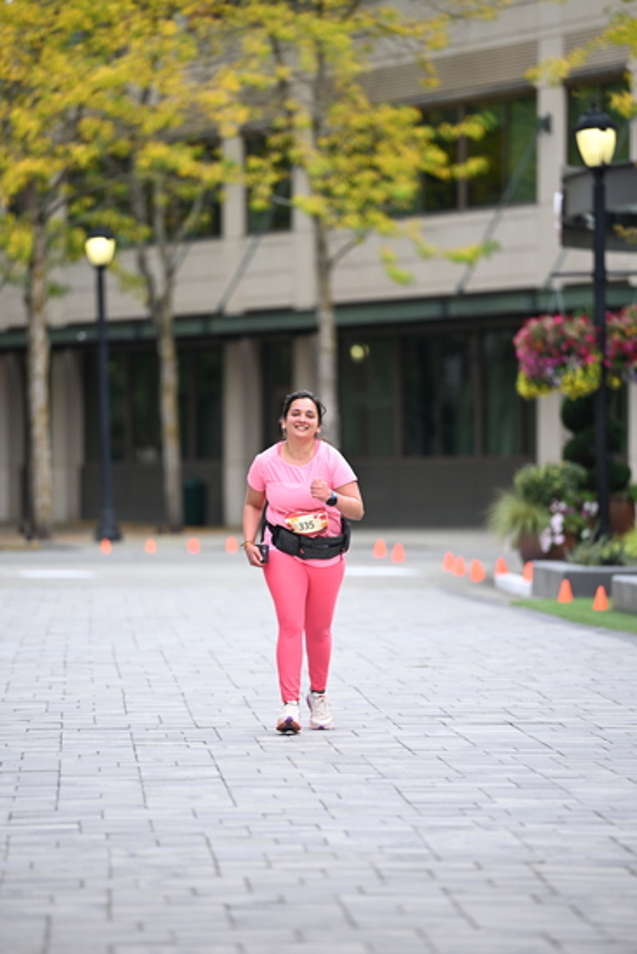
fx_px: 5305
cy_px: 477
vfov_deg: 10.3
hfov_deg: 6.9
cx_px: 318
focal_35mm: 200
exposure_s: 1/1600
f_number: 2.8
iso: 640
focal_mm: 200
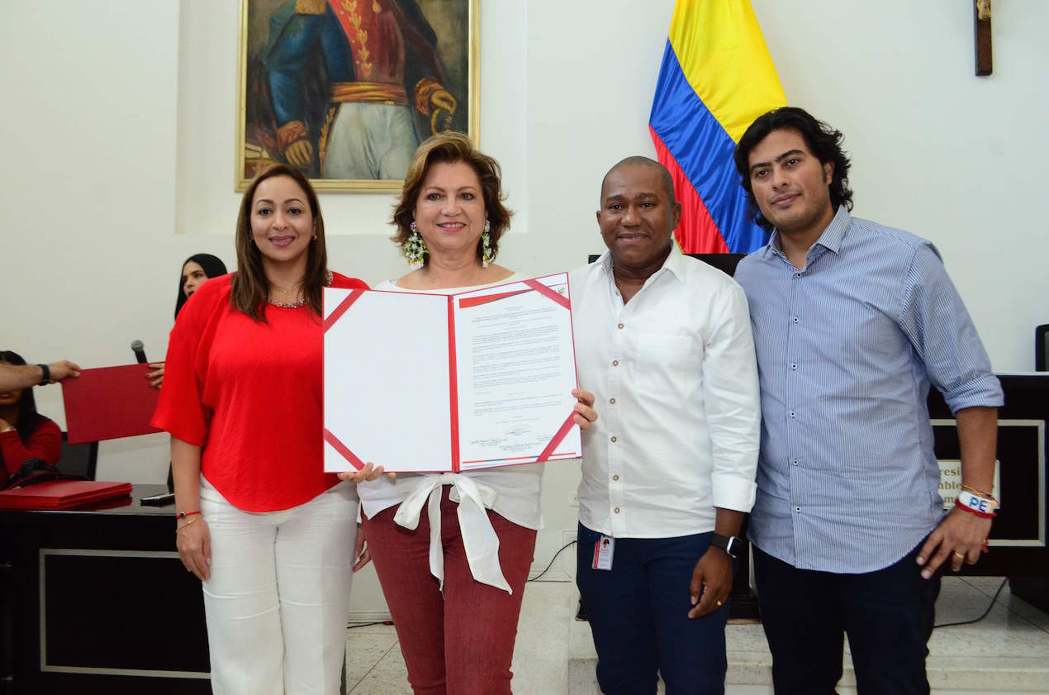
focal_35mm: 30
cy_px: 348
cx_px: 524
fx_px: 872
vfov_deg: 43.4
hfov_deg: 62.0
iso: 2000
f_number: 7.1
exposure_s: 1/80
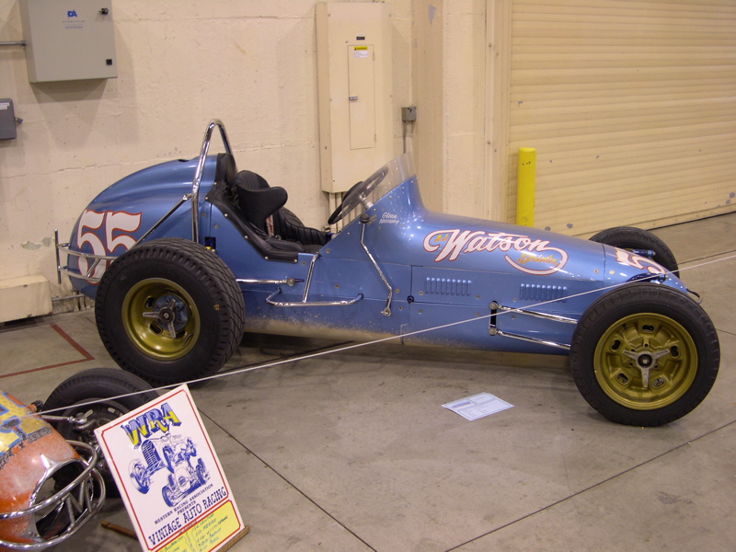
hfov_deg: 49.0
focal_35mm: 38
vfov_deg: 37.7
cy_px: 276
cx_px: 368
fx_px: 808
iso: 100
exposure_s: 1/23.5
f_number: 2.8
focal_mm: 8
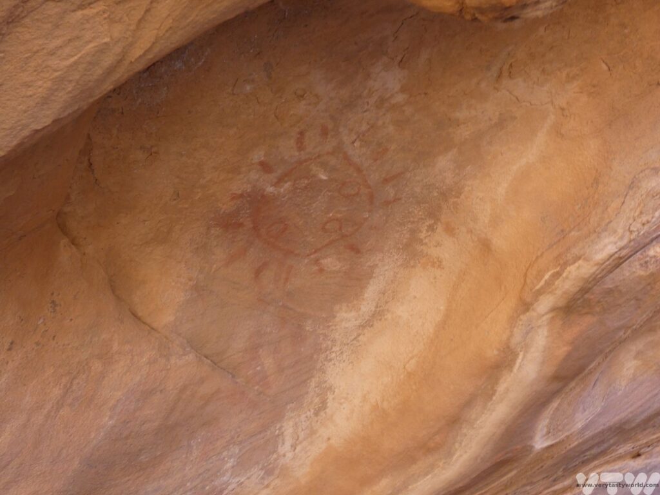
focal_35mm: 53
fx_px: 1011
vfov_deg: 27.5
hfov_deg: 36.2
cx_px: 330
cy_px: 248
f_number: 3.9
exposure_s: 1/80
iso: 160
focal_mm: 9.5
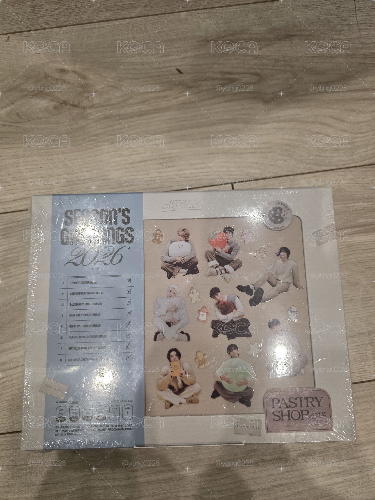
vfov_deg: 73.9
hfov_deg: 58.9
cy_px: 250
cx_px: 188
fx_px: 332
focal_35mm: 23
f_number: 1.7
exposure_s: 1/120
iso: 250
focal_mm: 6.3
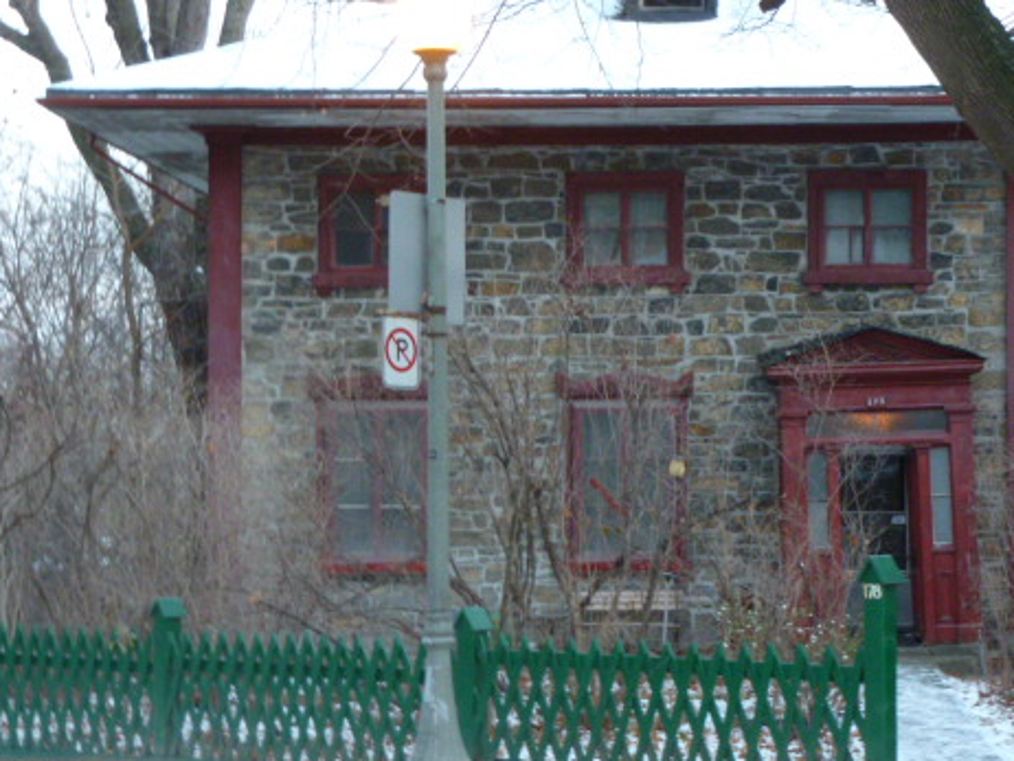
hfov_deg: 21.7
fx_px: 2638
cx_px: 698
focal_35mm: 90
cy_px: 333
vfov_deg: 16.4
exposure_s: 1/8
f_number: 4.6
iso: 400
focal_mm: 11.7
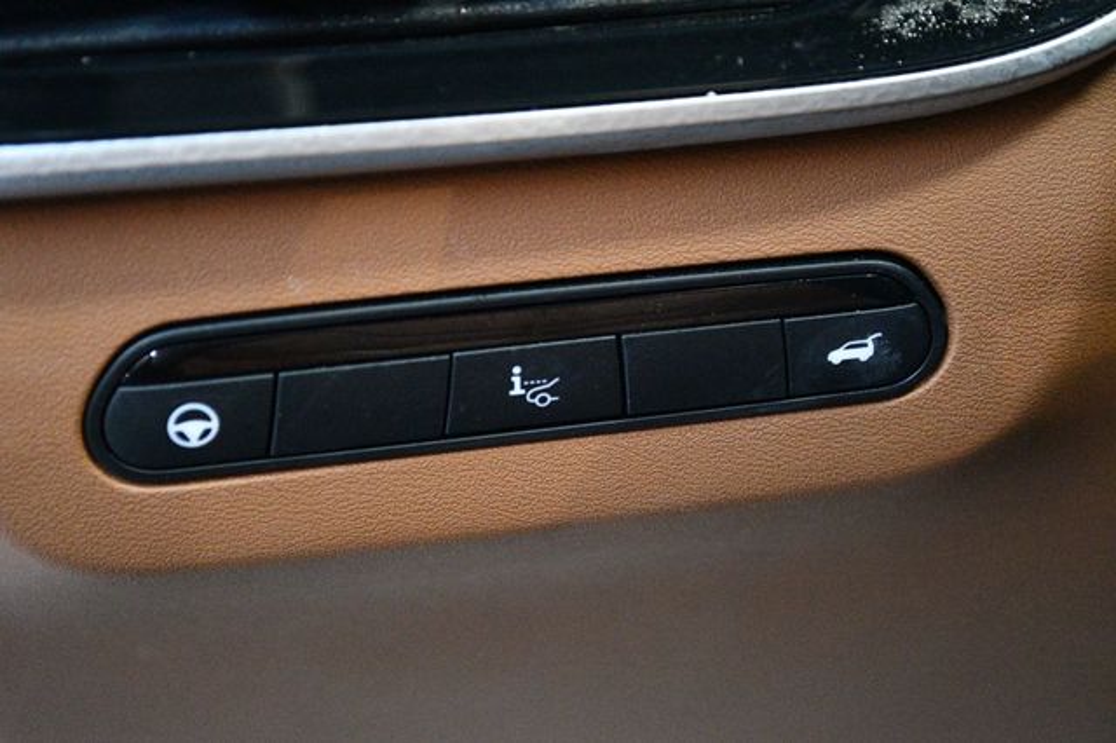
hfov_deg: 28.1
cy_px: 372
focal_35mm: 72
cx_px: 558
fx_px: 2231
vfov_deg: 18.9
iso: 9000
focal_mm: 48
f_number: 5.3
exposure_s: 1/60
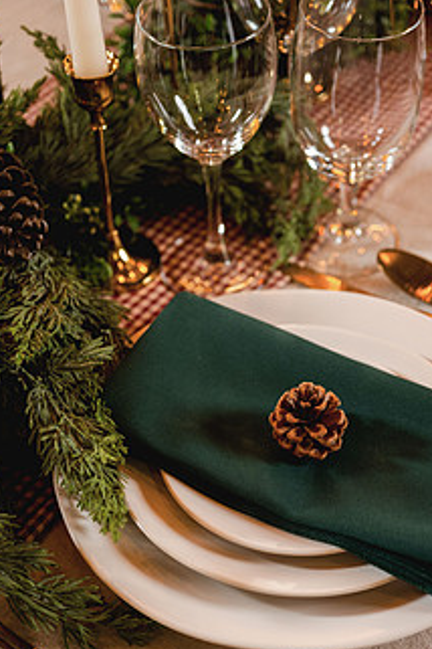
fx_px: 1260
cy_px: 421
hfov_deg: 19.4
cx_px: 240
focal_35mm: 70
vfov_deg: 28.7
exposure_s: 1/60
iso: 400
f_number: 3.5
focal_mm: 50
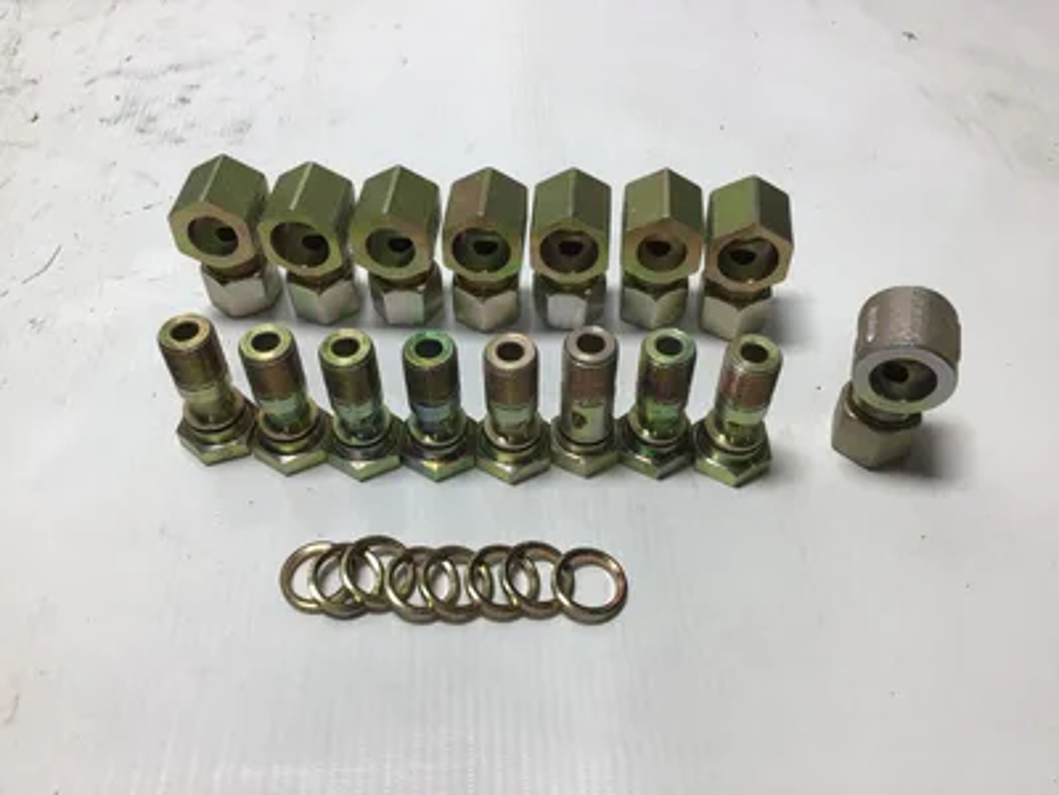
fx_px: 948
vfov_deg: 45.4
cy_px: 398
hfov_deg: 58.4
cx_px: 530
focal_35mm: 31
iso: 25
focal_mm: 3.3
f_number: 2.4
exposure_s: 1/129
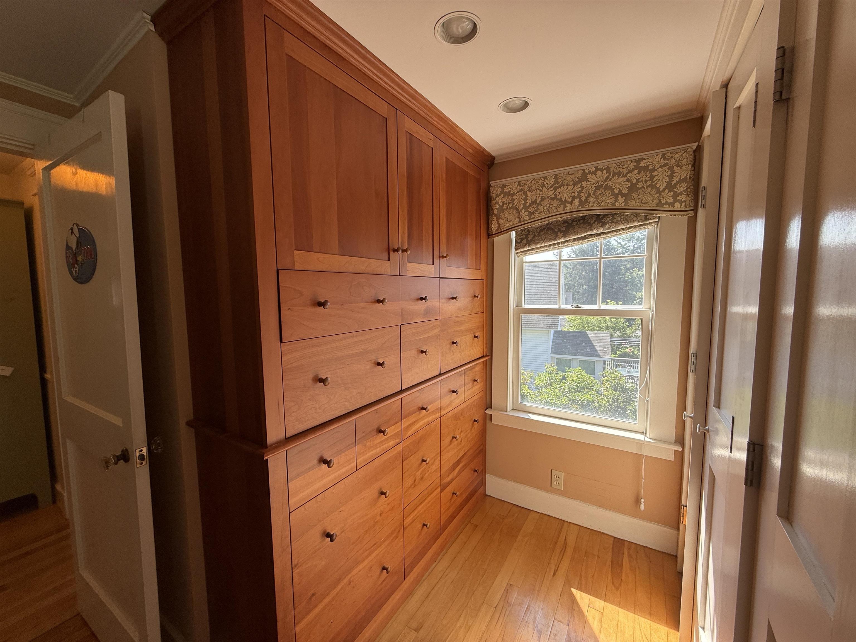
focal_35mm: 14
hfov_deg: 102.1
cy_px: 321
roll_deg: +0.6
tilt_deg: -4.5
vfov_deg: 85.7
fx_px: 346
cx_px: 428
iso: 50
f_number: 2.2
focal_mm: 2.22
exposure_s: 1/124
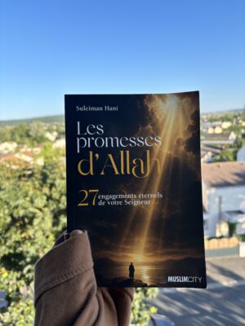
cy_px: 163
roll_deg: +2.5
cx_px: 122
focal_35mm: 26
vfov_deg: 67.3
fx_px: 245
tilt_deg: -10.3
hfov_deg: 53.1
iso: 50
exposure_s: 1/1152
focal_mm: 5.96
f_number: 1.6
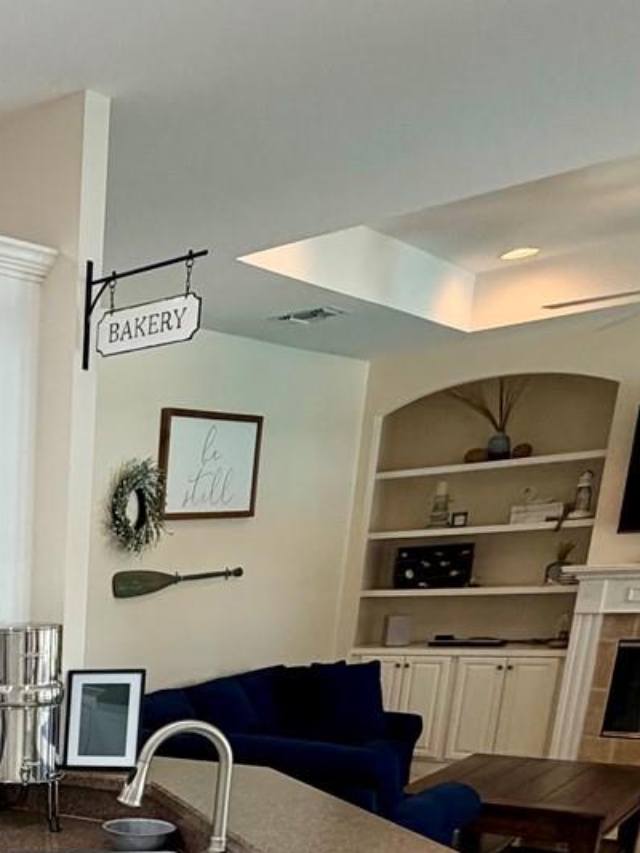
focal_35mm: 42
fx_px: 1035
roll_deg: +2.8
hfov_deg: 26.8
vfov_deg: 38.5
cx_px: -267
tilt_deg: -17.7
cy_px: 896
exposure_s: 1/120
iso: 160
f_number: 2.2
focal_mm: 2.22
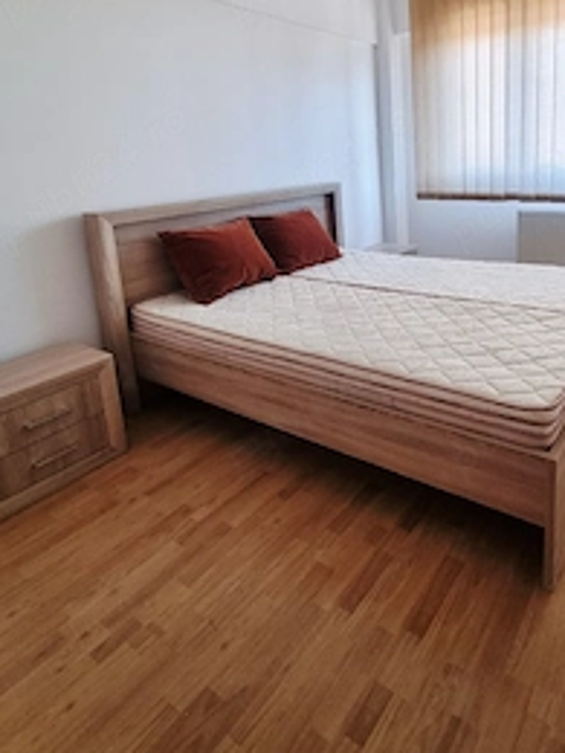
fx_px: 435
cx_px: 377
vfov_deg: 77.1
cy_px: 211
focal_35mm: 20
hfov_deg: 64.3
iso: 100
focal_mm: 2.2
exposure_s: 1/50
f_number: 2.2
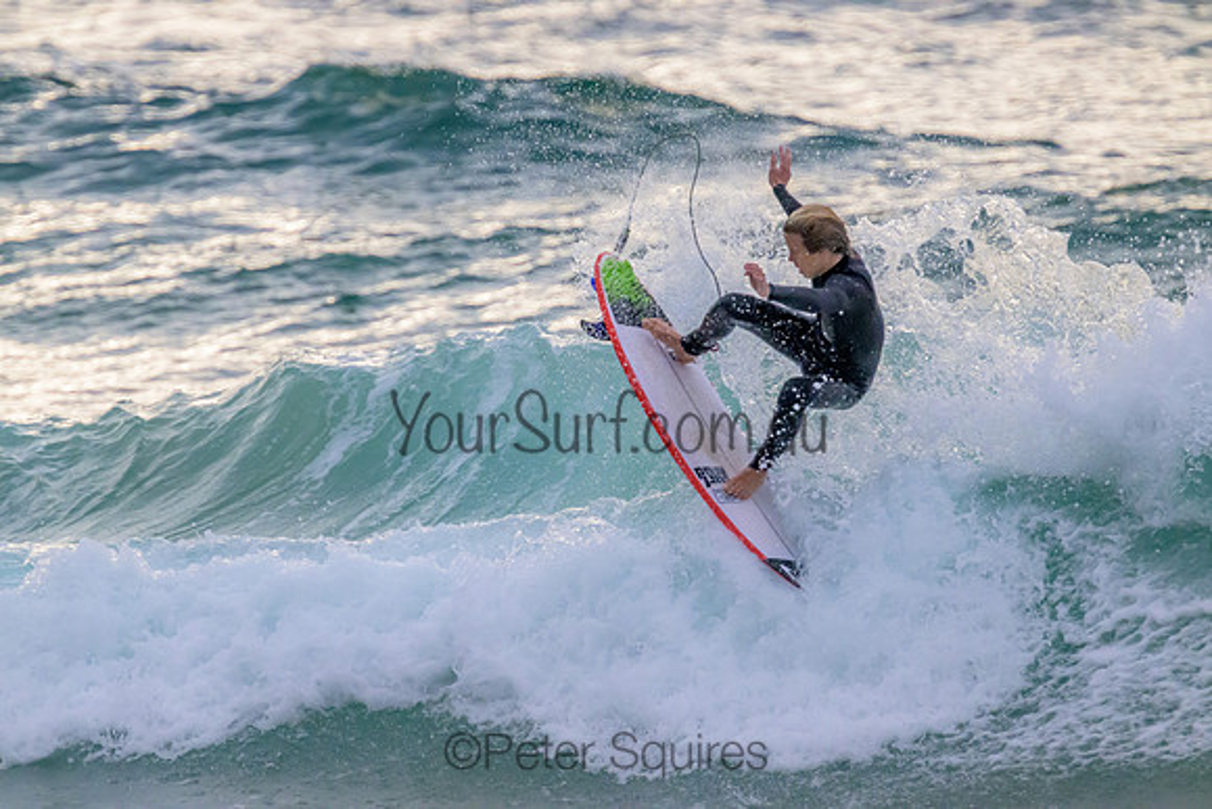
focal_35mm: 800
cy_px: 404
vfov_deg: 1.7
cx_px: 606
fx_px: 26938
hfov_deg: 2.6
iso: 7200
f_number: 11
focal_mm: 800
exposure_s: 1/2000
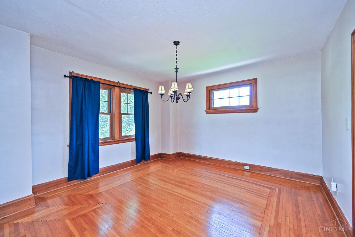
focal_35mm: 14
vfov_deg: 81.2
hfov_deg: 104.3
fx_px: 138
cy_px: 118
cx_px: 178
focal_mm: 14
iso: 400
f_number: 4
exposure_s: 1/60
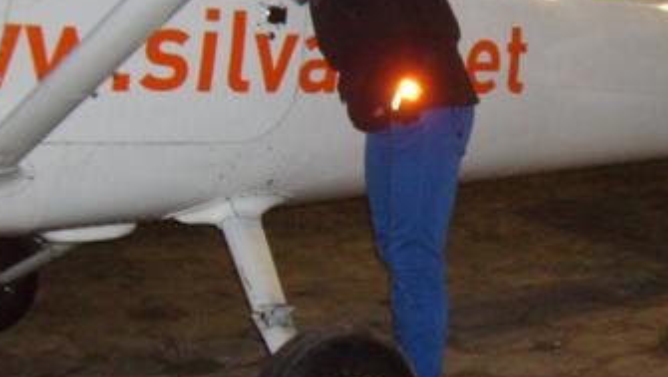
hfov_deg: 23.0
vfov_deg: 13.3
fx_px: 1613
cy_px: 189
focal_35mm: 91
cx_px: 560
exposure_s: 1/45
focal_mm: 5.8
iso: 173
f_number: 2.8
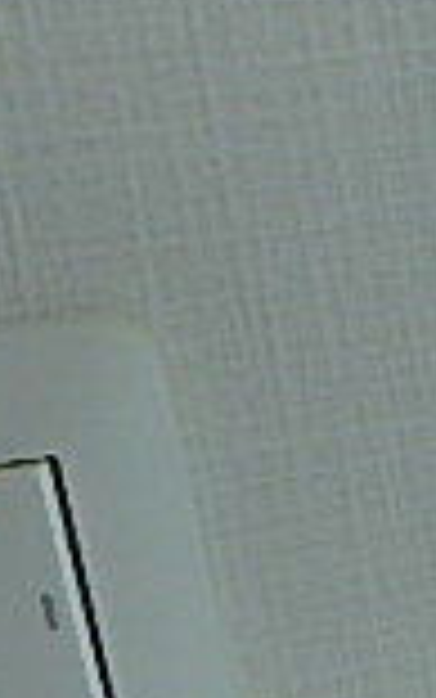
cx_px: 980
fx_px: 1747
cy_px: 581
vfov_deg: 22.2
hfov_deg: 12.0
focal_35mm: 92
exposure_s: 1/50
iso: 200
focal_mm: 3.7
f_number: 3.5
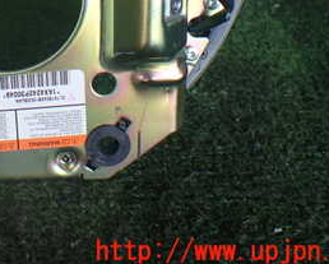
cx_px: 1
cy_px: -19
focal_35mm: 68
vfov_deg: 21.5
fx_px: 663
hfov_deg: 26.4
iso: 160
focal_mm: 5.4
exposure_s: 1/125
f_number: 2.3
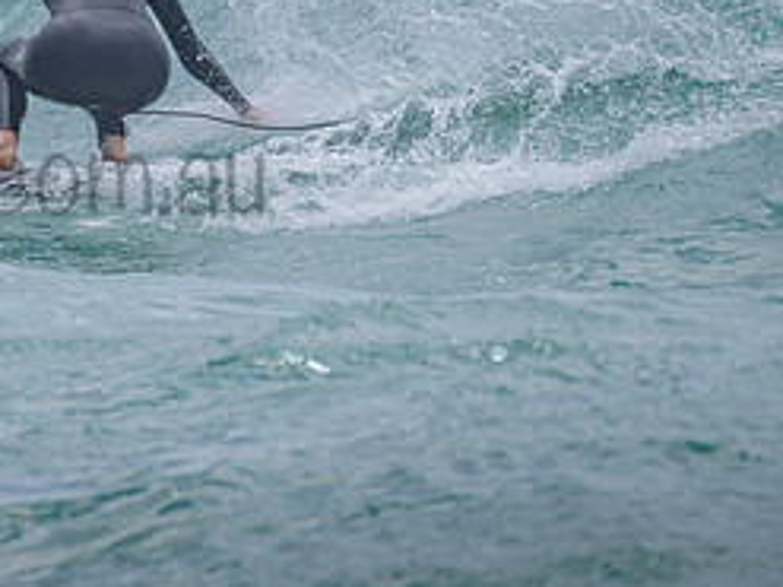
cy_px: 5
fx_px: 31268
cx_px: 137
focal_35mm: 1383
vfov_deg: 1.1
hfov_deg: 1.4
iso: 125
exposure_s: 1/2000
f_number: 5.6
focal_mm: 500
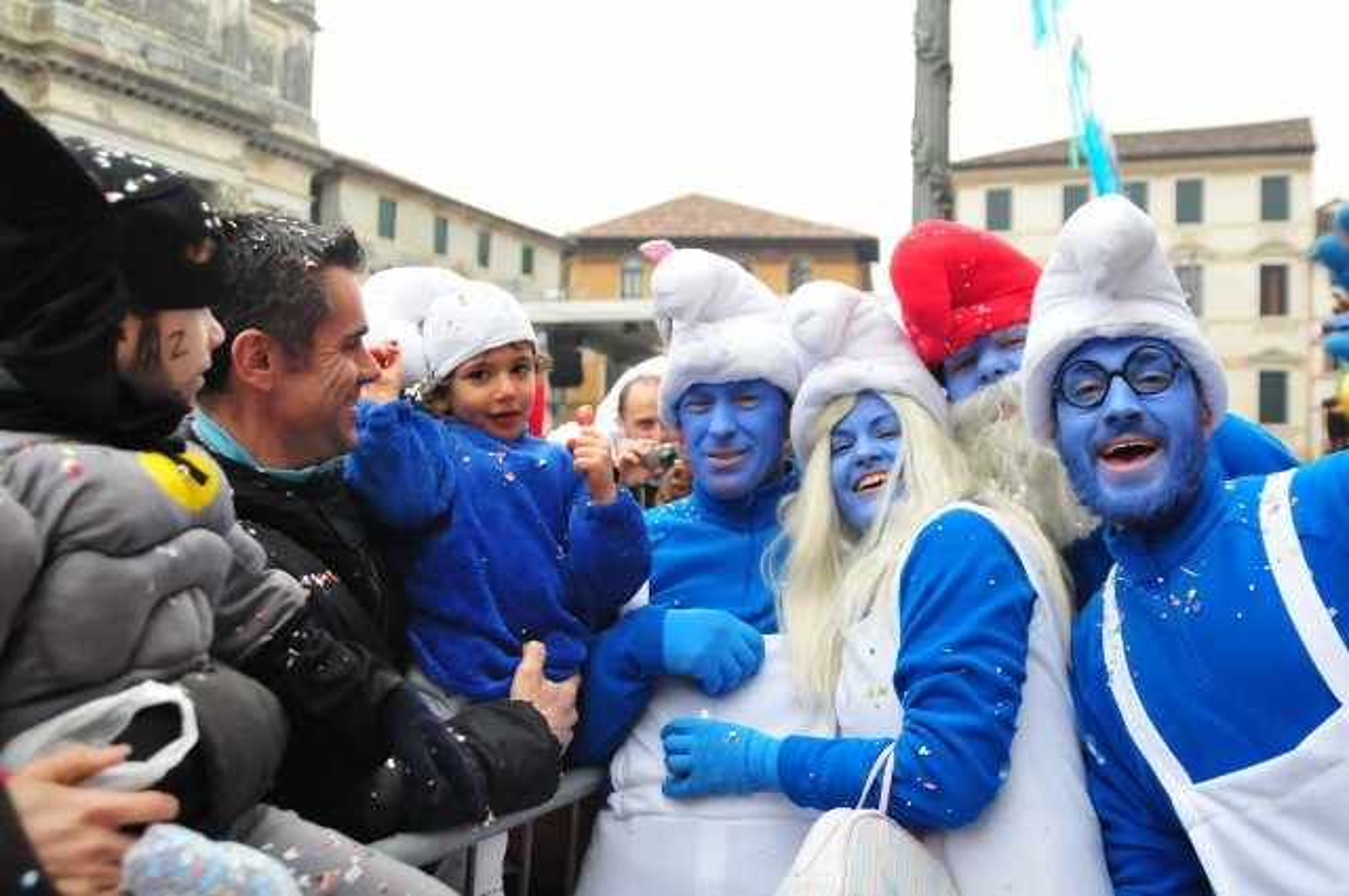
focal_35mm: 36
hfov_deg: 53.2
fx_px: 1347
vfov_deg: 36.8
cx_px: 674
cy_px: 448
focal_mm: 24
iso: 1600
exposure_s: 1/500
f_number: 3.2
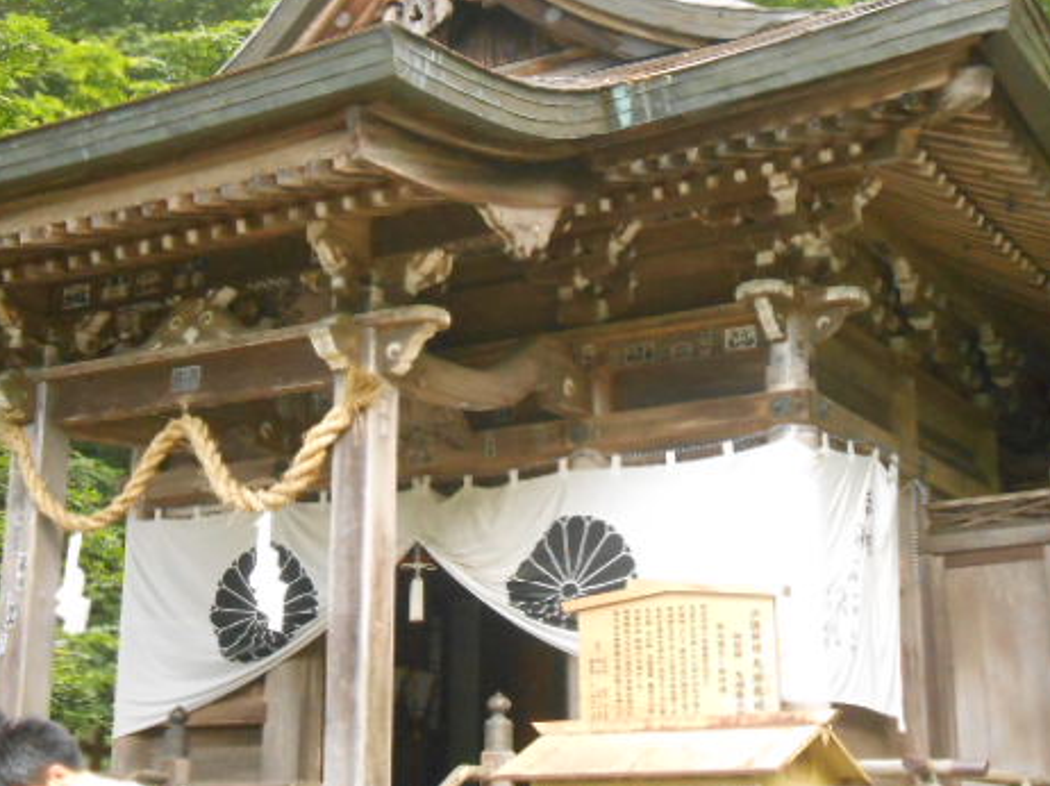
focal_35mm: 61
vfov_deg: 24.0
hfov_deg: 31.7
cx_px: 464
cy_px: 348
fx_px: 1849
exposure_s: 1/100
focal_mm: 7.8
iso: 800
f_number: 4.5
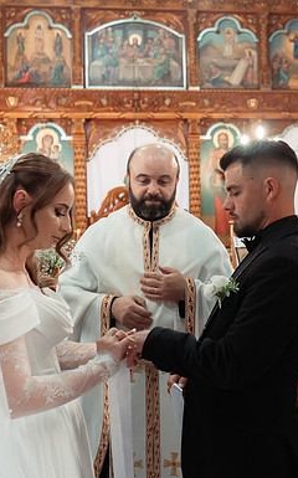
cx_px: 254
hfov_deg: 25.2
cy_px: 223
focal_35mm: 50
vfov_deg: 40.3
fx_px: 651
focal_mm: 30
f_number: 3.2
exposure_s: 1/200
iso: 1600
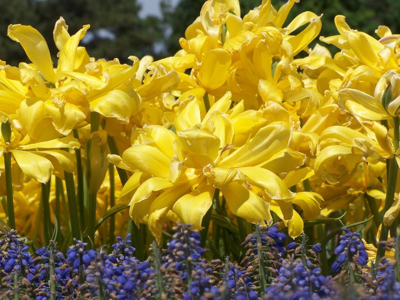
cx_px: 200
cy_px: 150
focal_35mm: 189
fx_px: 2184
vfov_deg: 7.9
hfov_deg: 10.5
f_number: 6.3
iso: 80
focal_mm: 31.3
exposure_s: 1/800
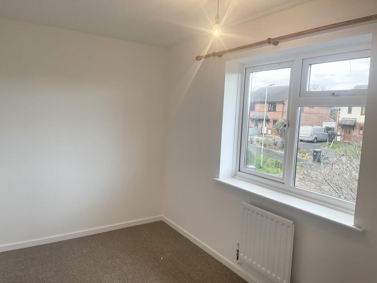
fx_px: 283
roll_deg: -2.2
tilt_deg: -6.4
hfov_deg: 67.3
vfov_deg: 53.1
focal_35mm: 26
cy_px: 142
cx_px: 188
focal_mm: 5.1
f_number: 1.6
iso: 40
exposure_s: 1/100
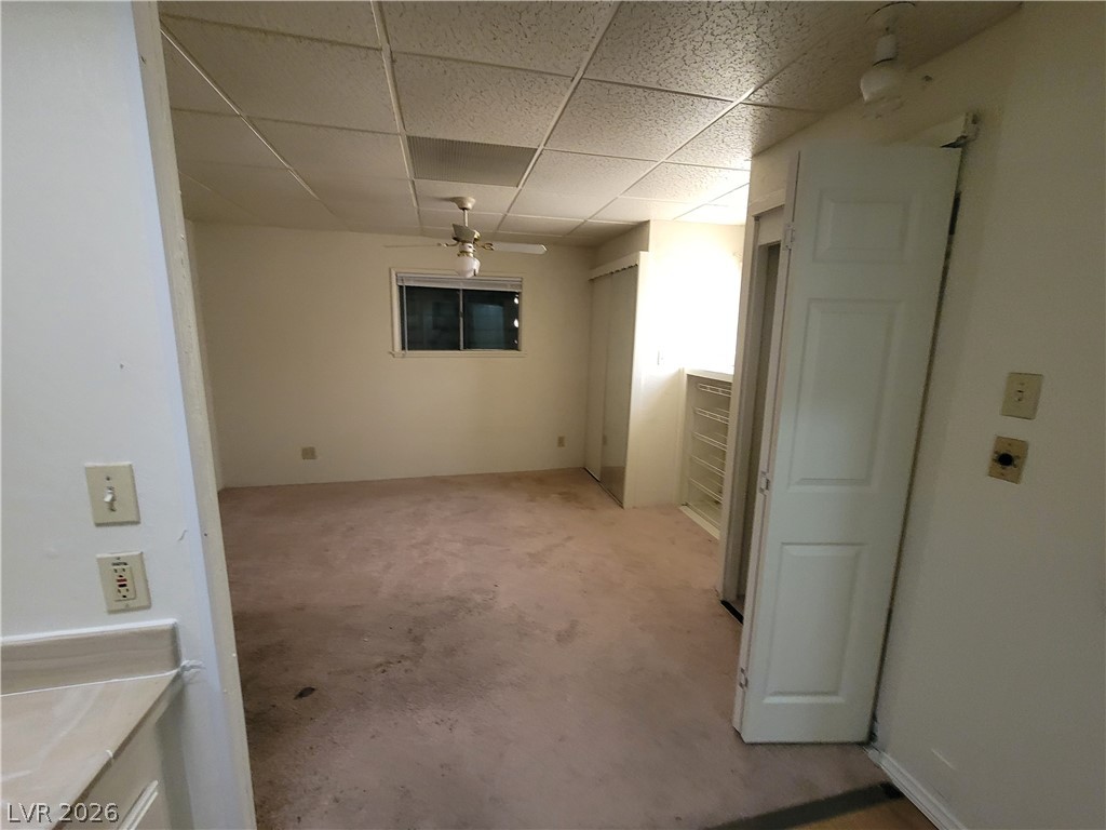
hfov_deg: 106.2
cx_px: 553
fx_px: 415
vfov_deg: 89.9
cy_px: 415
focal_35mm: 13
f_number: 2.2
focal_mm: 2.2
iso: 320
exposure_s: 1/40
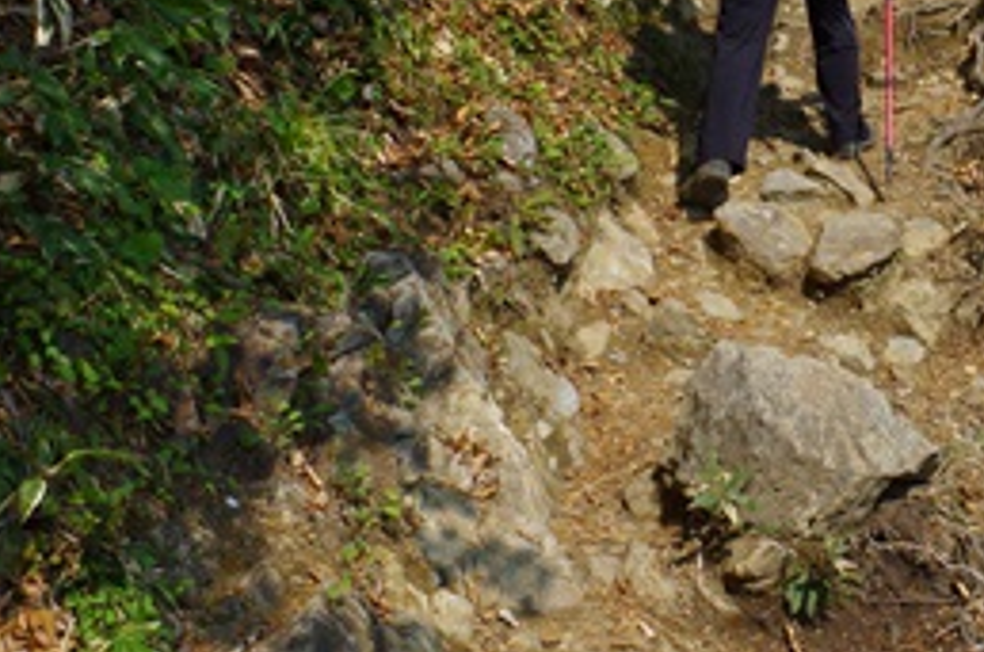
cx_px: 1066
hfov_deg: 24.4
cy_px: -53
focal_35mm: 78
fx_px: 2128
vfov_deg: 16.9
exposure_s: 1/125
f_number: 11
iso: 200
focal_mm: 23.13
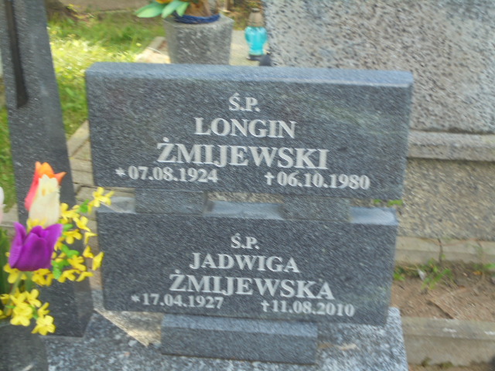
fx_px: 701
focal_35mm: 49
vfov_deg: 29.7
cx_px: 248
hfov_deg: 38.9
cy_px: 186
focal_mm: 8.9
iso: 100
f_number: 4.8
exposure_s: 1/40
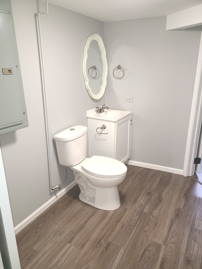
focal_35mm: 26
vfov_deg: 67.3
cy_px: 134
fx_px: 202
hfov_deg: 53.1
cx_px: 101
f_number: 1.8
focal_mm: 5.4
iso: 100
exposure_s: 1/40
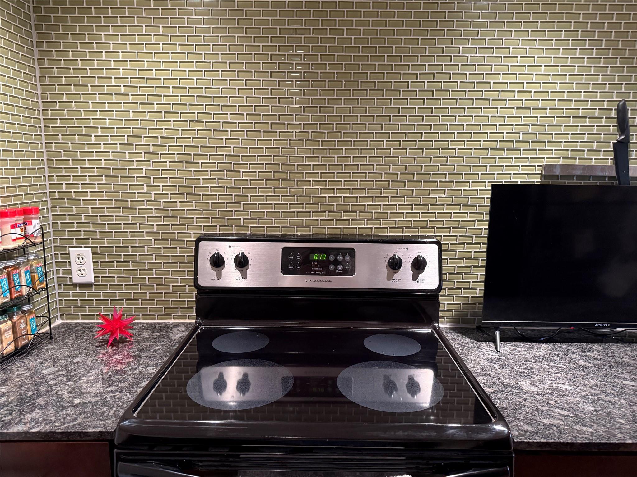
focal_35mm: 24
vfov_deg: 56.8
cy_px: 238
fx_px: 442
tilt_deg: -8.5
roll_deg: -0.6
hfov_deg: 71.6
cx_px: 318
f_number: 1.78
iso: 640
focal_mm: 6.76
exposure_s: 1/60
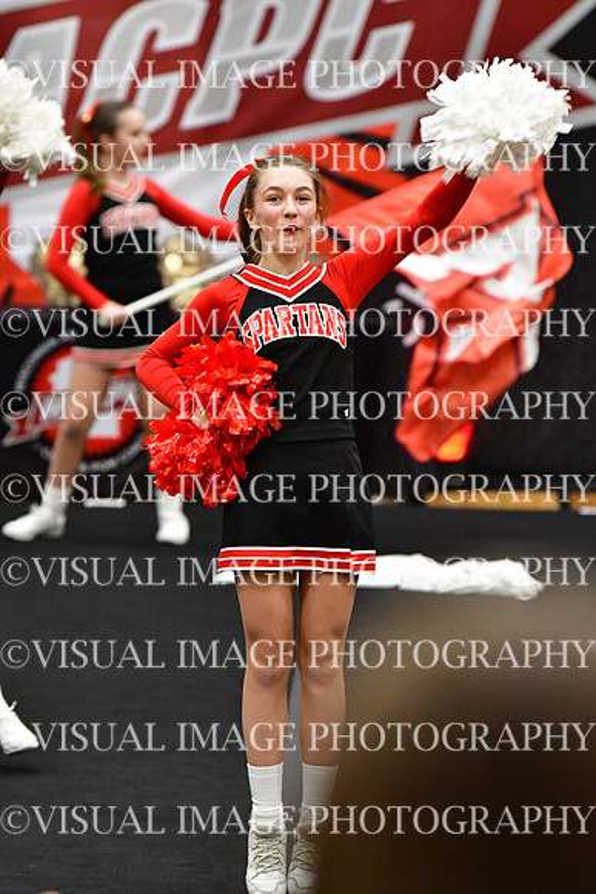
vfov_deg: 7.6
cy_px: 447
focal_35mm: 270
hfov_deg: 5.1
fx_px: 6700
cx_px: 298
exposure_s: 1/500
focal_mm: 180
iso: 5000
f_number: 3.5
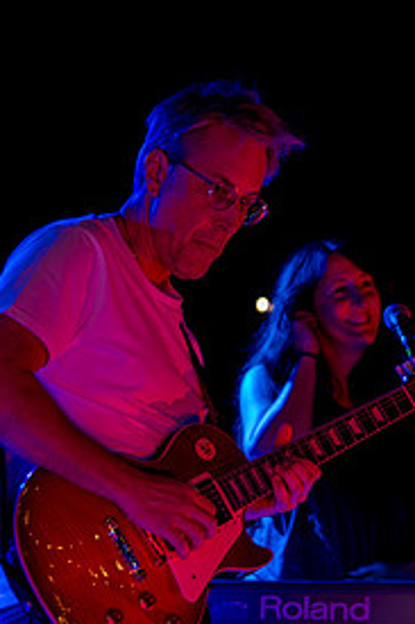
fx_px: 2406
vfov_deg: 14.8
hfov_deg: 9.9
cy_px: 381
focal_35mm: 139
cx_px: 205
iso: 5000
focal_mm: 85
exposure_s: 1/100
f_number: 4
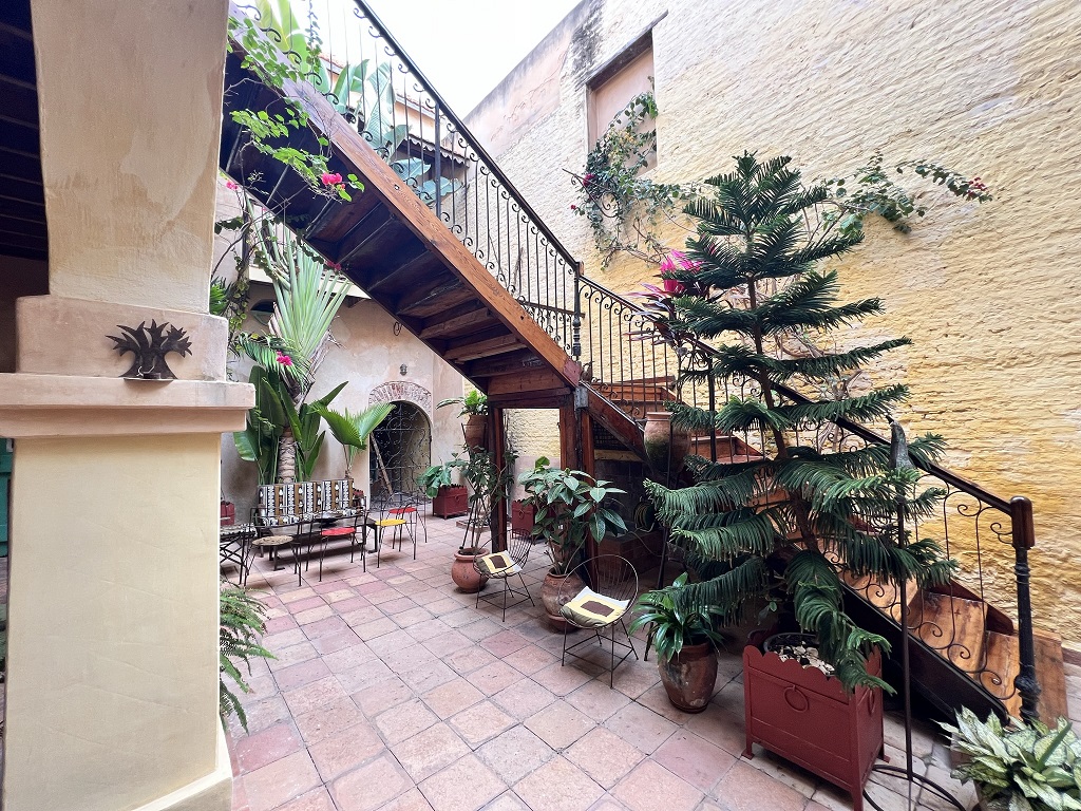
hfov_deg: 106.2
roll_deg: +1.1
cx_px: 540
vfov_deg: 89.9
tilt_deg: +2.1
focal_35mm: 13
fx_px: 406
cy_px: 406
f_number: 1.8
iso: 64
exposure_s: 1/99
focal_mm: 1.57
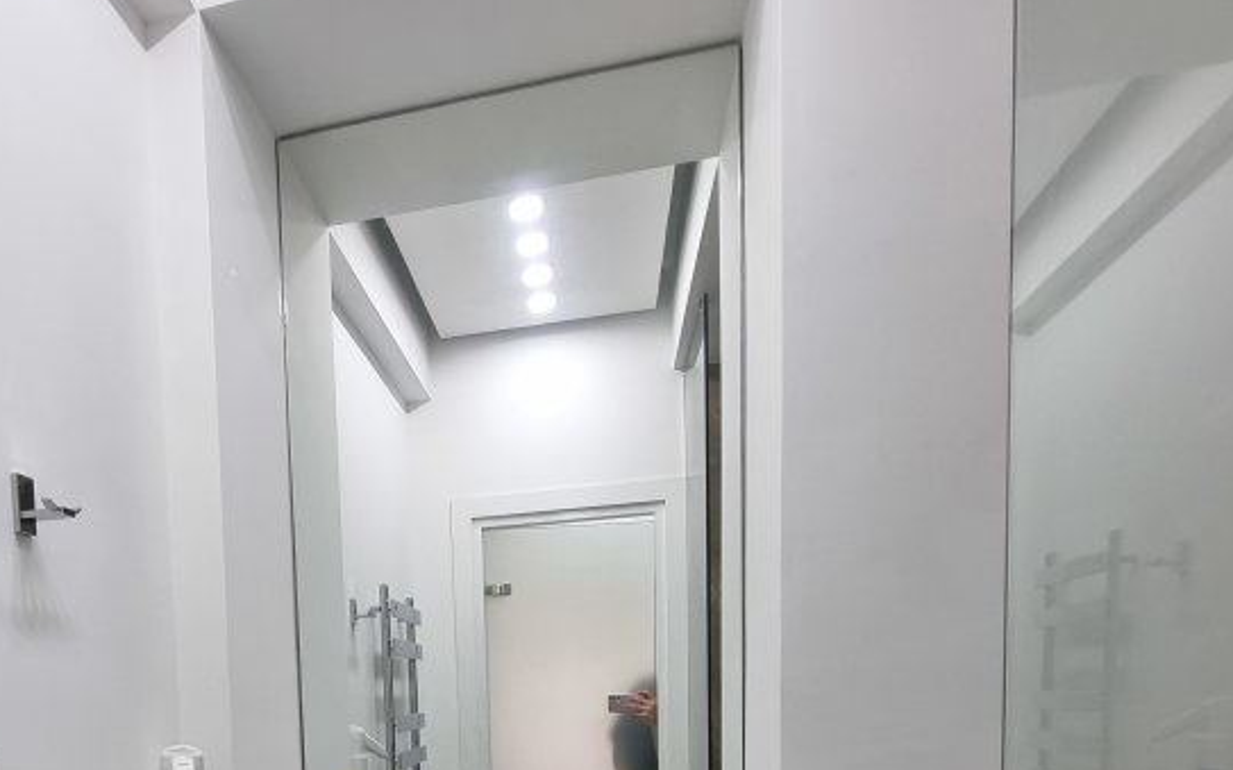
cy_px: 763
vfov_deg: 41.6
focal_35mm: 26
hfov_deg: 66.6
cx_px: 329
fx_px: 873
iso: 100
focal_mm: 2.2
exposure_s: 1/50
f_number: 2.2
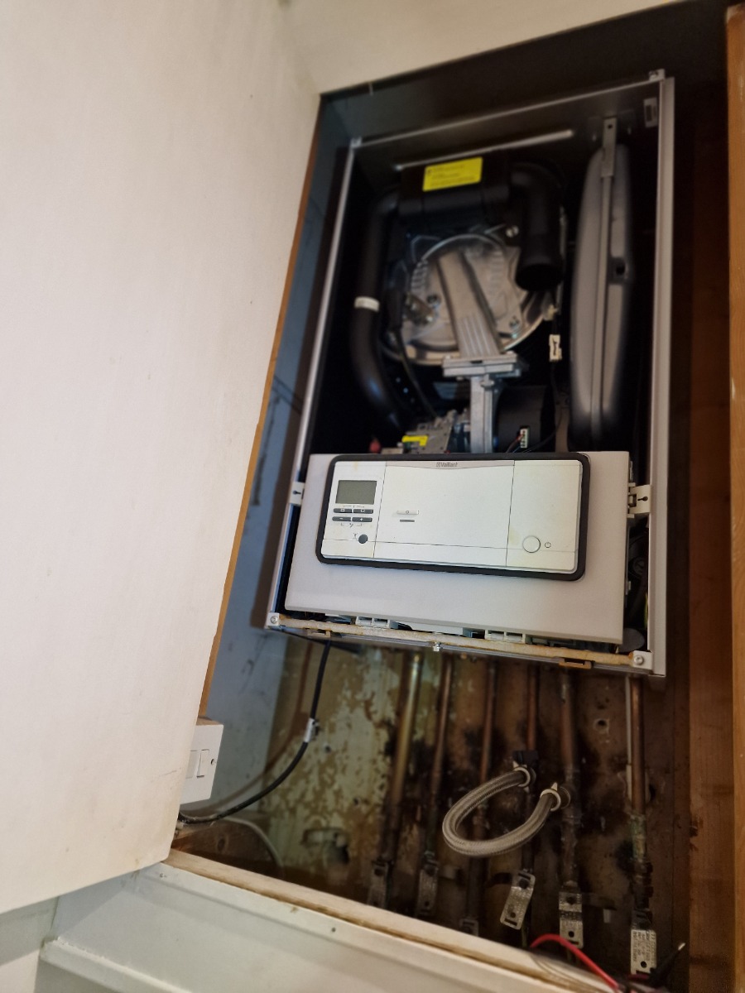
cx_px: 372
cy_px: 496
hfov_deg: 58.9
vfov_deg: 73.9
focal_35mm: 23
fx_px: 660
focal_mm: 6.4
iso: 400
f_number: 1.8
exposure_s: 1/33
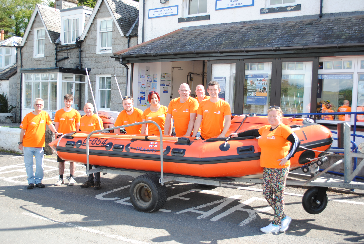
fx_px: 395
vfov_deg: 34.3
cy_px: 122
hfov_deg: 49.5
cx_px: 182
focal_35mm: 39
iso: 100
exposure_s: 1/200
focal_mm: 26
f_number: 7.1
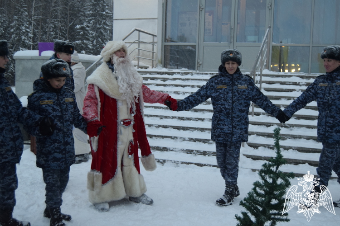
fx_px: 397
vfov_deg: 31.9
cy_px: 113
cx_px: 170
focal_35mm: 42
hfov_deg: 46.4
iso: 1100
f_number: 4
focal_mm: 28
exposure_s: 1/60
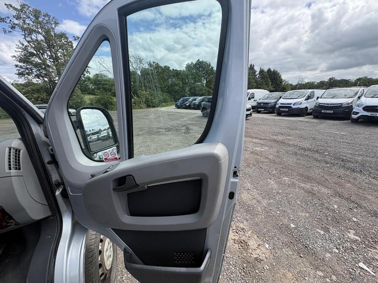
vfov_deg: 85.7
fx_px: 153
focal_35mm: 14
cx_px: 189
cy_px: 142
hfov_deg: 102.1
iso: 50
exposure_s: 1/812
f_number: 2.2
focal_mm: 2.22
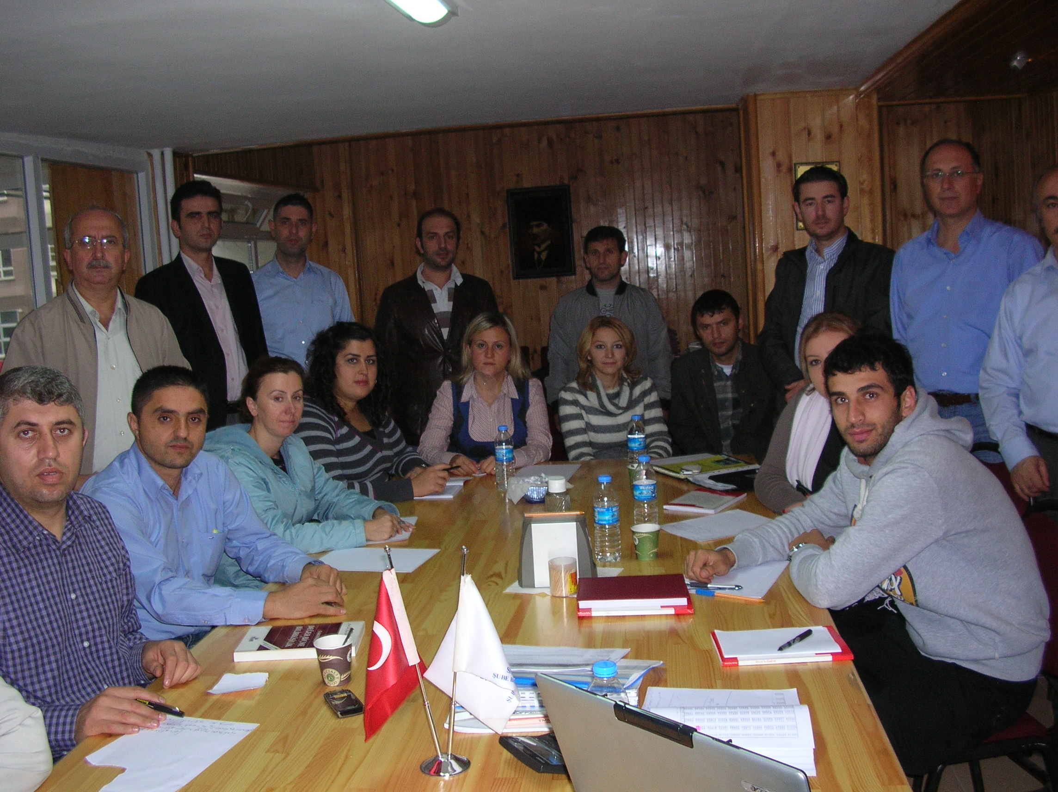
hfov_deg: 52.7
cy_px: 396
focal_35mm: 35
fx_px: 1069
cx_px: 529
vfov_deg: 40.6
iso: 85
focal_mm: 5.8
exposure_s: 1/60.1
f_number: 2.8
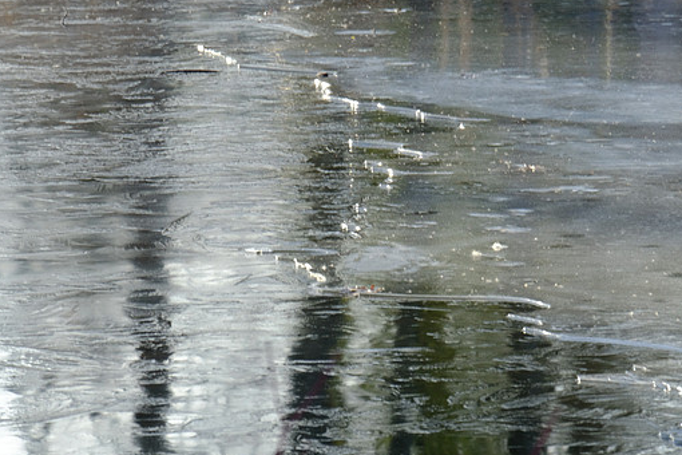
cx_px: 372
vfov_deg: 4.0
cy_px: 231
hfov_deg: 6.0
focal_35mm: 341
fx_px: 6460
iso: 200
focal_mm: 200
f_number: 14
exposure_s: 1/28
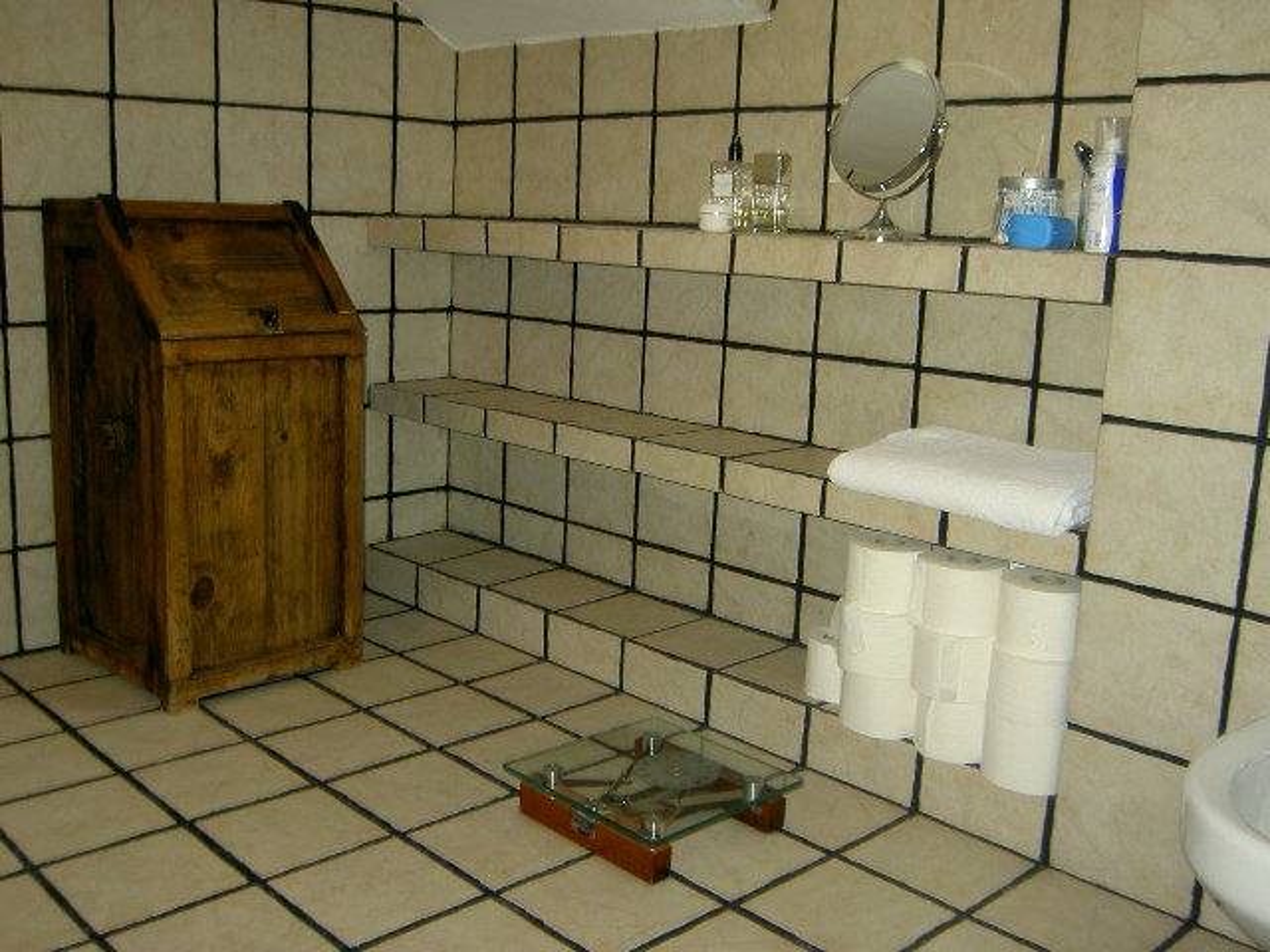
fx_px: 1247
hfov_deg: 54.0
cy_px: 476
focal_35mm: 34
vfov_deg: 41.8
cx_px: 635
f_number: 2.8
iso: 200
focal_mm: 5.6
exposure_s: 1/60
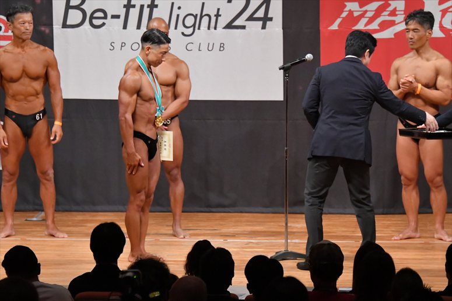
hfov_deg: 8.6
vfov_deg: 5.7
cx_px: 226
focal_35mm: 240
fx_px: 3012
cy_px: 150
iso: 8000
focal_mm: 160
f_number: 5.6
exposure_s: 1/400
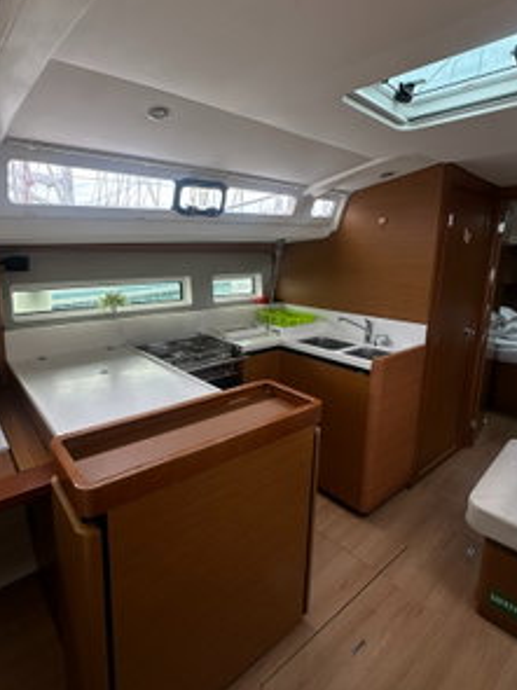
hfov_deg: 68.2
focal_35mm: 19
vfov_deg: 84.5
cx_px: 215
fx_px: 379
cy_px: 318
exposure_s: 1/114
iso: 40
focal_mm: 2.22
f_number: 2.2
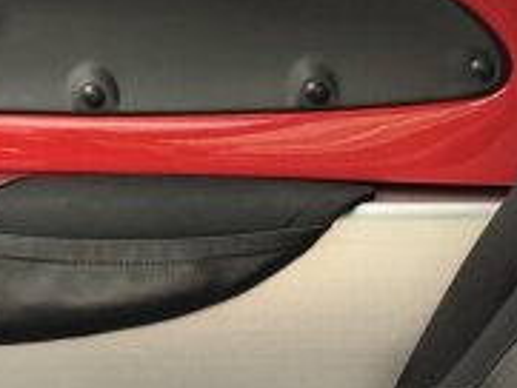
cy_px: 305
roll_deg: +0.5
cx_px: 163
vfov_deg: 8.7
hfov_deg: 11.6
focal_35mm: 170
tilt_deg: -15.8
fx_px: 2541
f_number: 1.78
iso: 400
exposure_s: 1/33
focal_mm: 6.76
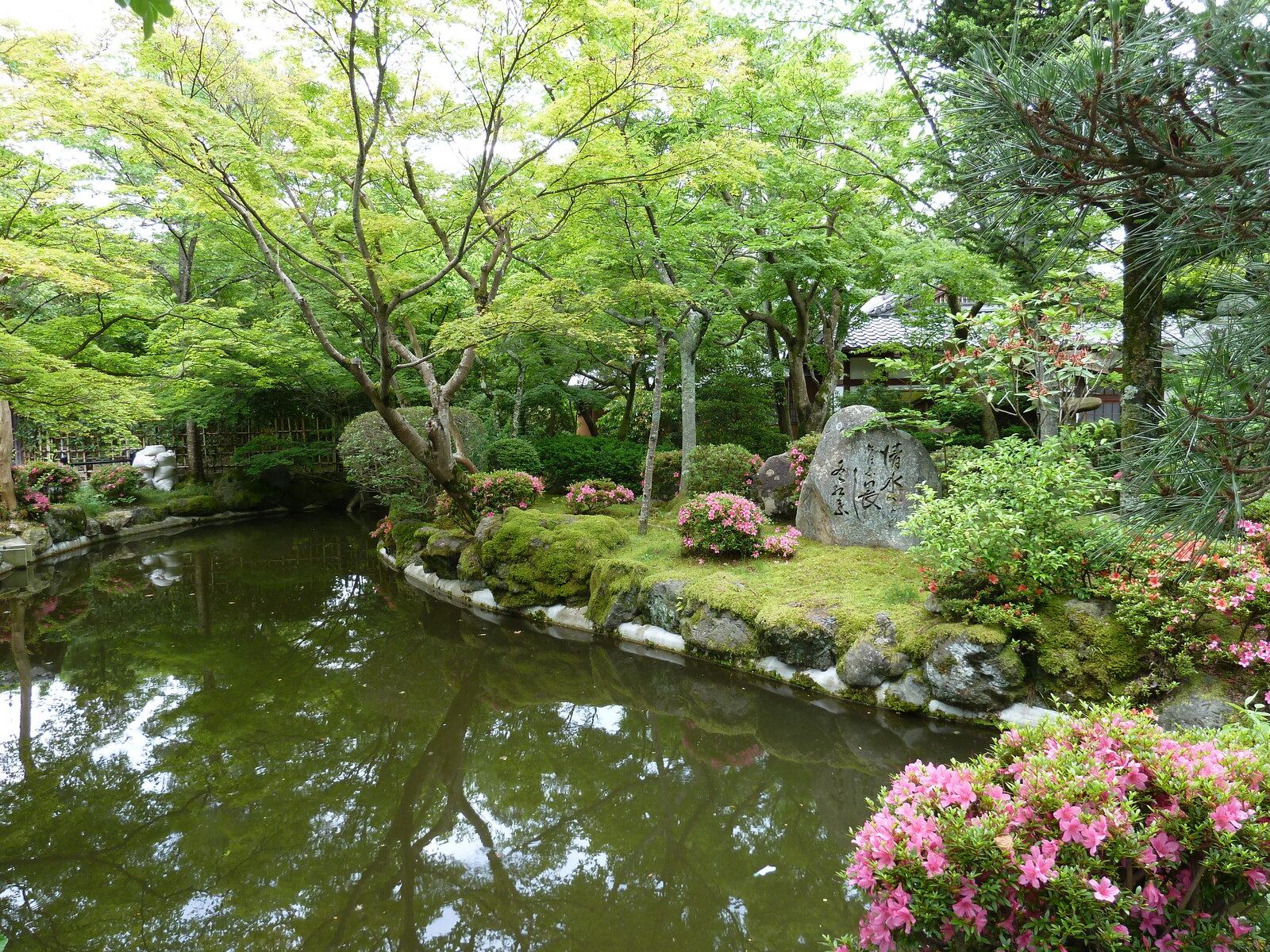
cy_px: 476
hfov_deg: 69.4
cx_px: 635
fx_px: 917
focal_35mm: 25
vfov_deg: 54.9
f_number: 3.3
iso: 80
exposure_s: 1/40
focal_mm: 4.1
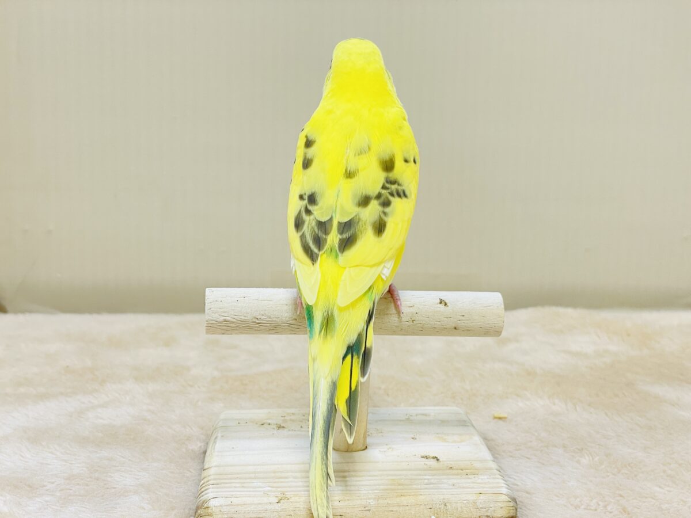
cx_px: 346
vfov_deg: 28.0
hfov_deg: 36.8
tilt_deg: -9.9
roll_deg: -1.1
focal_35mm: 52
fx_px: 1038
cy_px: 259
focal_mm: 6
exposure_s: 1/99
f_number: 2
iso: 100
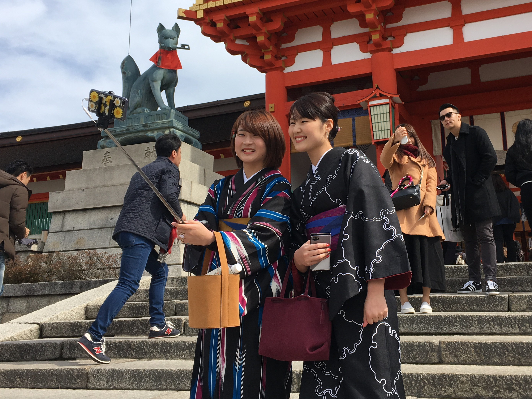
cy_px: 155
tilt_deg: +14.6
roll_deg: +0.5
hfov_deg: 44.7
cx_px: 303
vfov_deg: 34.2
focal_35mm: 42
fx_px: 645
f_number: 2.2
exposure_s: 1/1054
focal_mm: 4.15
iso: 25
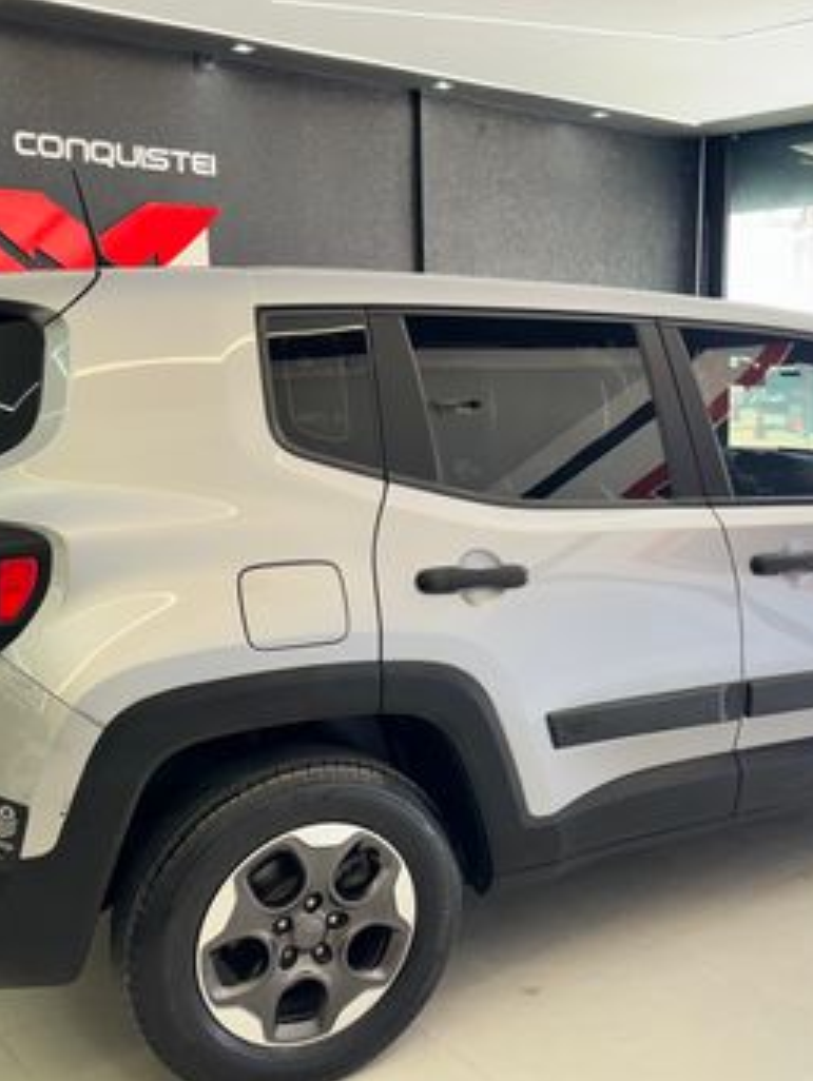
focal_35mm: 33
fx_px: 1032
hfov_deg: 42.8
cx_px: 484
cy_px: 534
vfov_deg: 55.3
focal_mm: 6.76
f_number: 1.78
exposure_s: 1/120
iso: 80
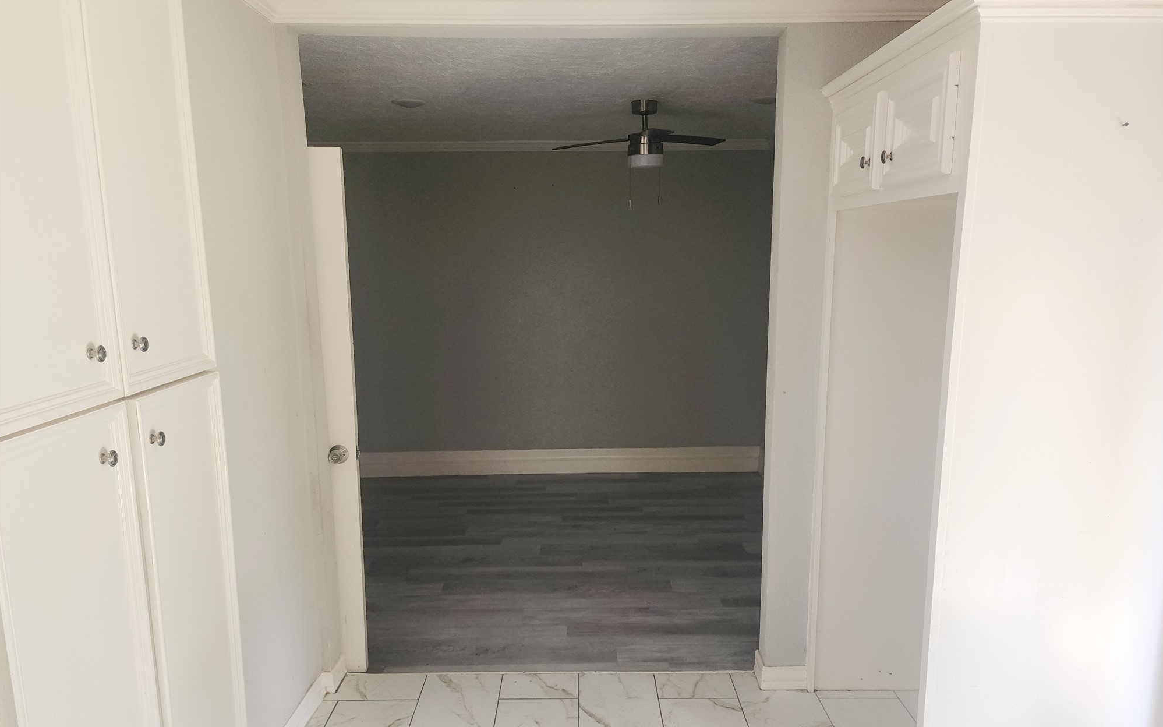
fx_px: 792
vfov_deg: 49.2
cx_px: 593
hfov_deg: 72.5
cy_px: 410
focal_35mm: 25
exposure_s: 1/60
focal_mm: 6.4
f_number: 1.8
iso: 125
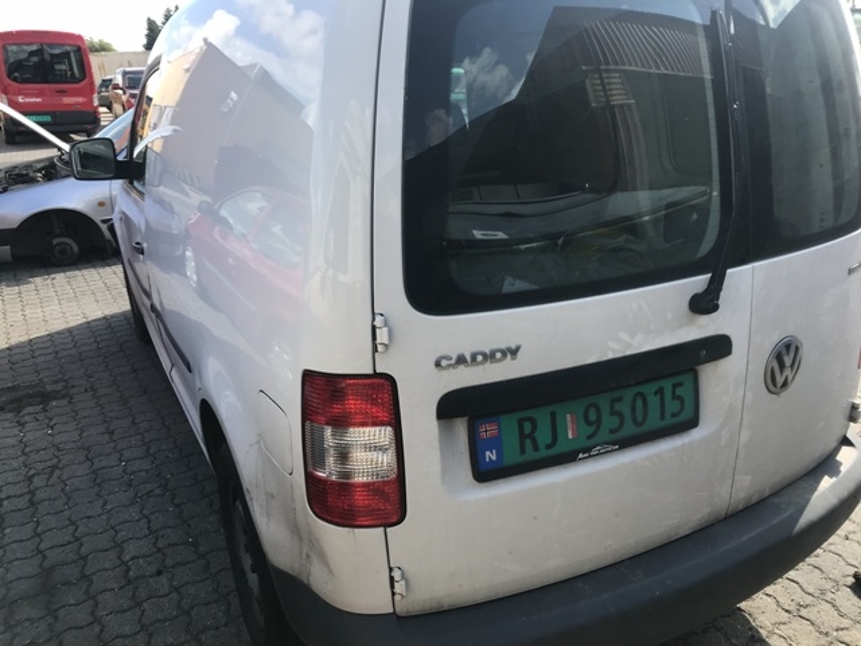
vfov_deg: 49.7
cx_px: 430
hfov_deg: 63.4
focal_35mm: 28
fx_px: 696
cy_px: 323
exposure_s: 1/610
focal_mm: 3.99
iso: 20
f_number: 1.8
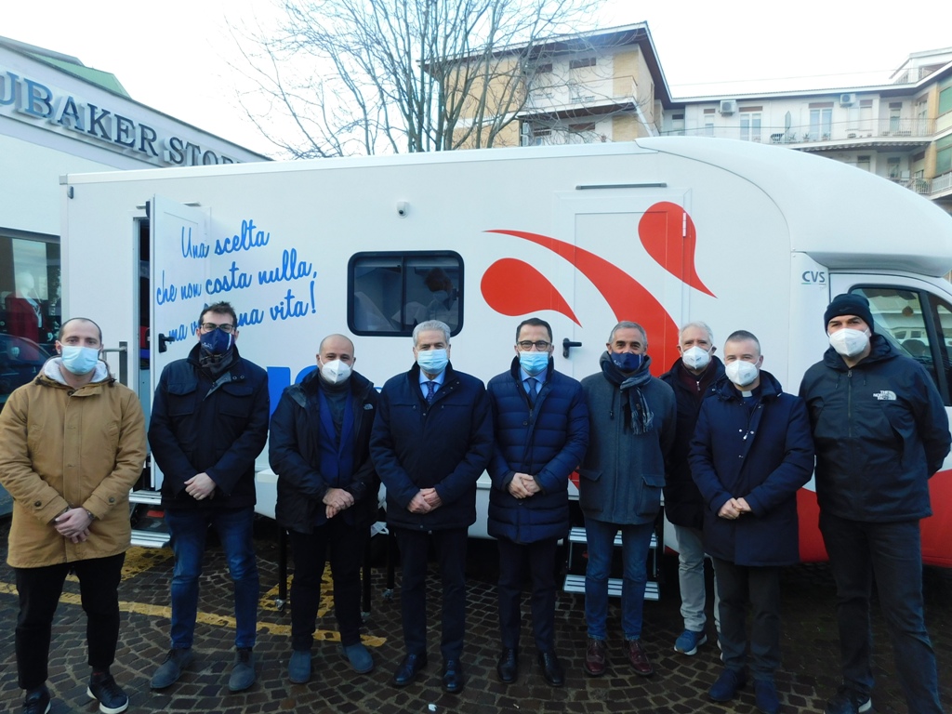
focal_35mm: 23
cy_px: 357
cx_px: 476
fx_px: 633
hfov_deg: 73.9
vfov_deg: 58.9
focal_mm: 4
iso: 125
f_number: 3
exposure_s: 1/200
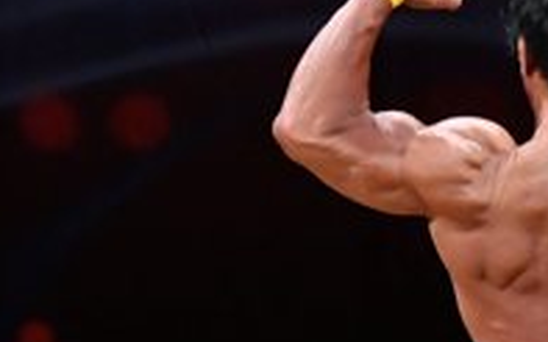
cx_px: 624
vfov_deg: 1.4
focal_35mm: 963
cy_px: 478
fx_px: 14378
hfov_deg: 2.2
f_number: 5.6
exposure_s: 1/400
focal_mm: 160
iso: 4000
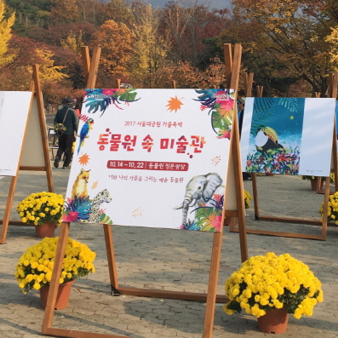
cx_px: 232
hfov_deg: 27.5
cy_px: 91
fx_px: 685
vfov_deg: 27.4
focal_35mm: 62
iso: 25
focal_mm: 4.15
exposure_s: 1/836
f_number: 2.2
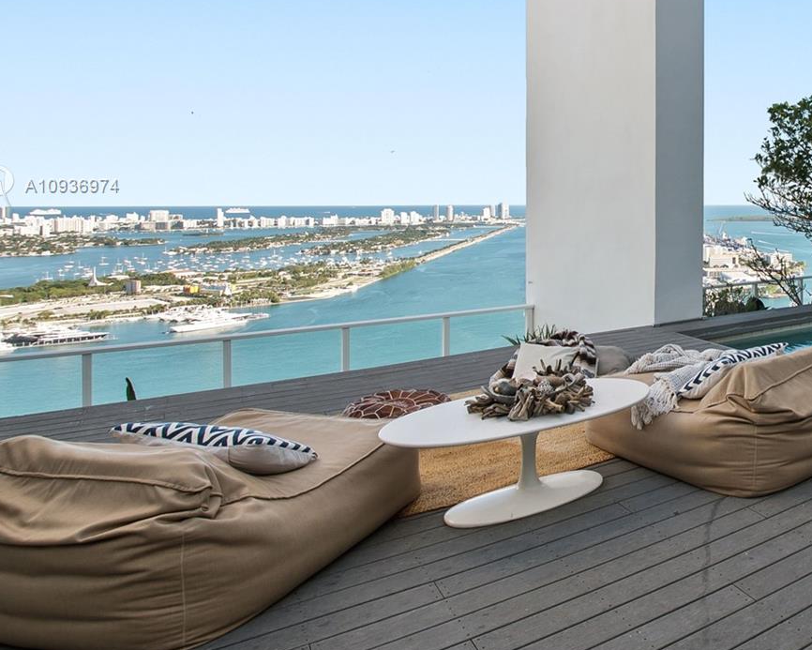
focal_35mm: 26
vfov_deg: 53.2
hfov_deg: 57.4
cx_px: 720
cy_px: 187
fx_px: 625
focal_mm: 10
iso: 100
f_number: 7.1
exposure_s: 1/100
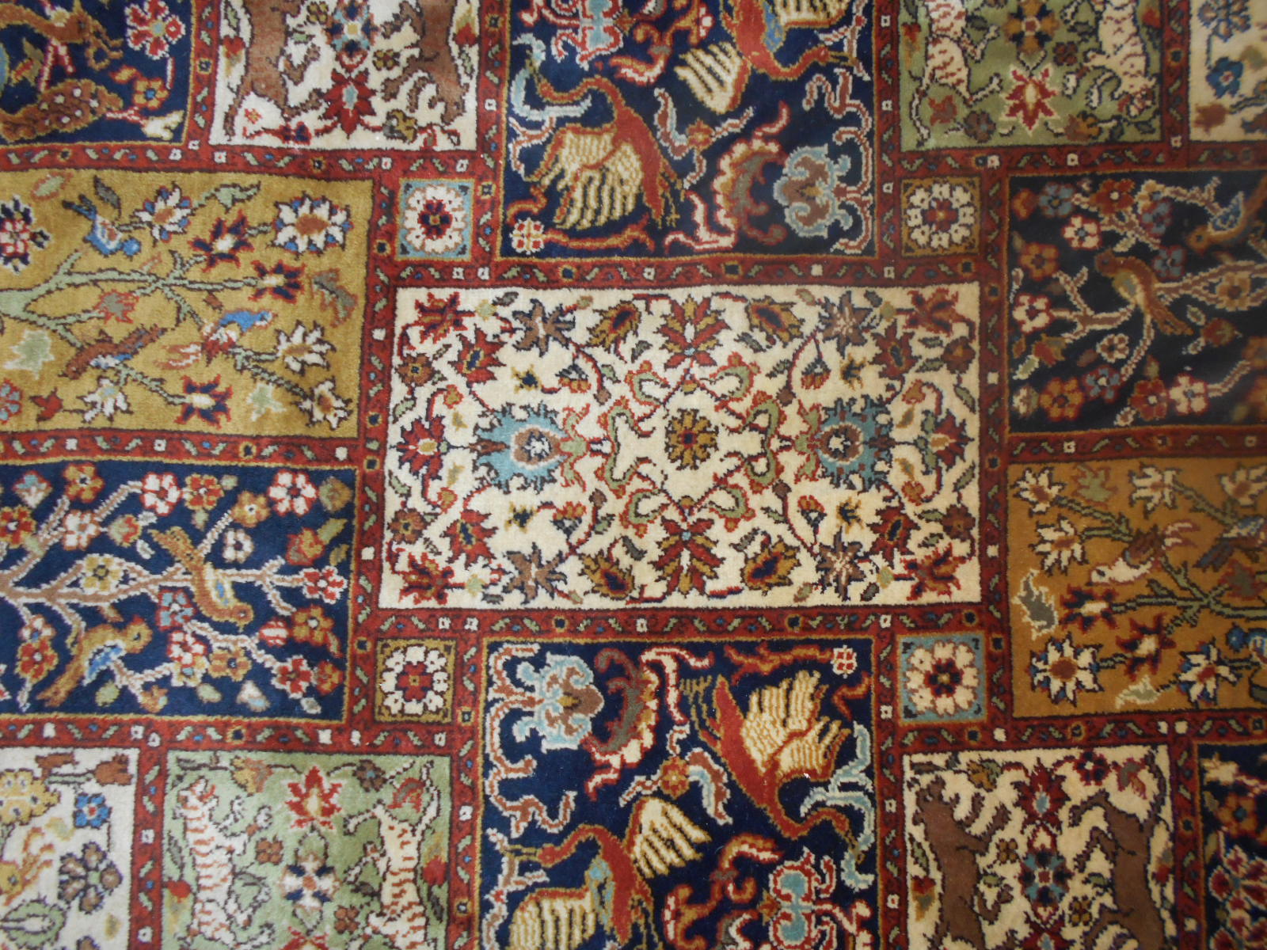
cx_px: 634
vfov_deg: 53.1
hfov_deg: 67.3
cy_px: 475
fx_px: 952
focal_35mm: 26
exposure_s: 1/25
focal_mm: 4.6
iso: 200
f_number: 3.2
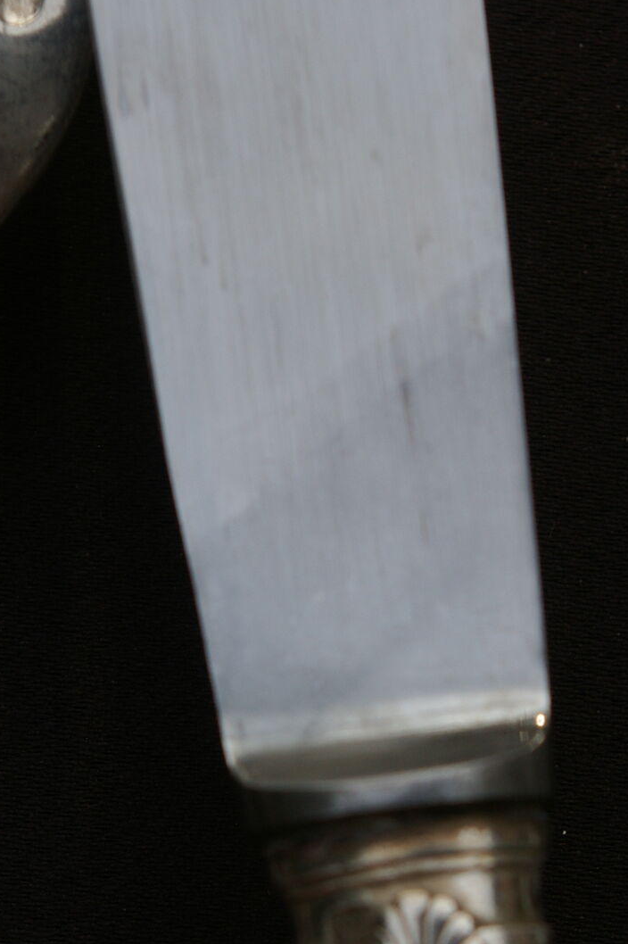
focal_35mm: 156
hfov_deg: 8.8
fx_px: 4086
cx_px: 412
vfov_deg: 13.2
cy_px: 545
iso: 200
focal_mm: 55
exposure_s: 1/180
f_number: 9.5
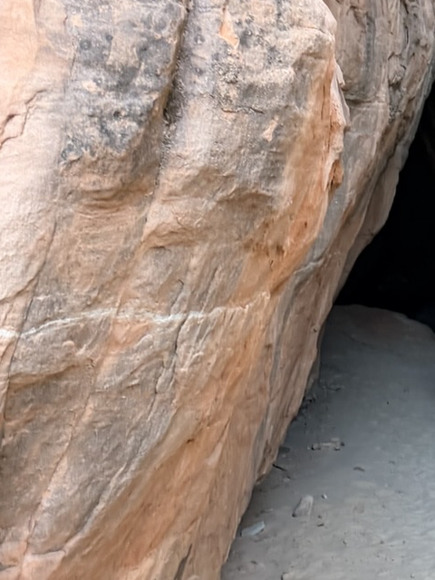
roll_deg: -1.7
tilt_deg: +2.0
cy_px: 290
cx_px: 574
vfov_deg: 26.0
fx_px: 1257
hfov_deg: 18.2
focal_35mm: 75
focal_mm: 6.76
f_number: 1.78
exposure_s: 1/121
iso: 200
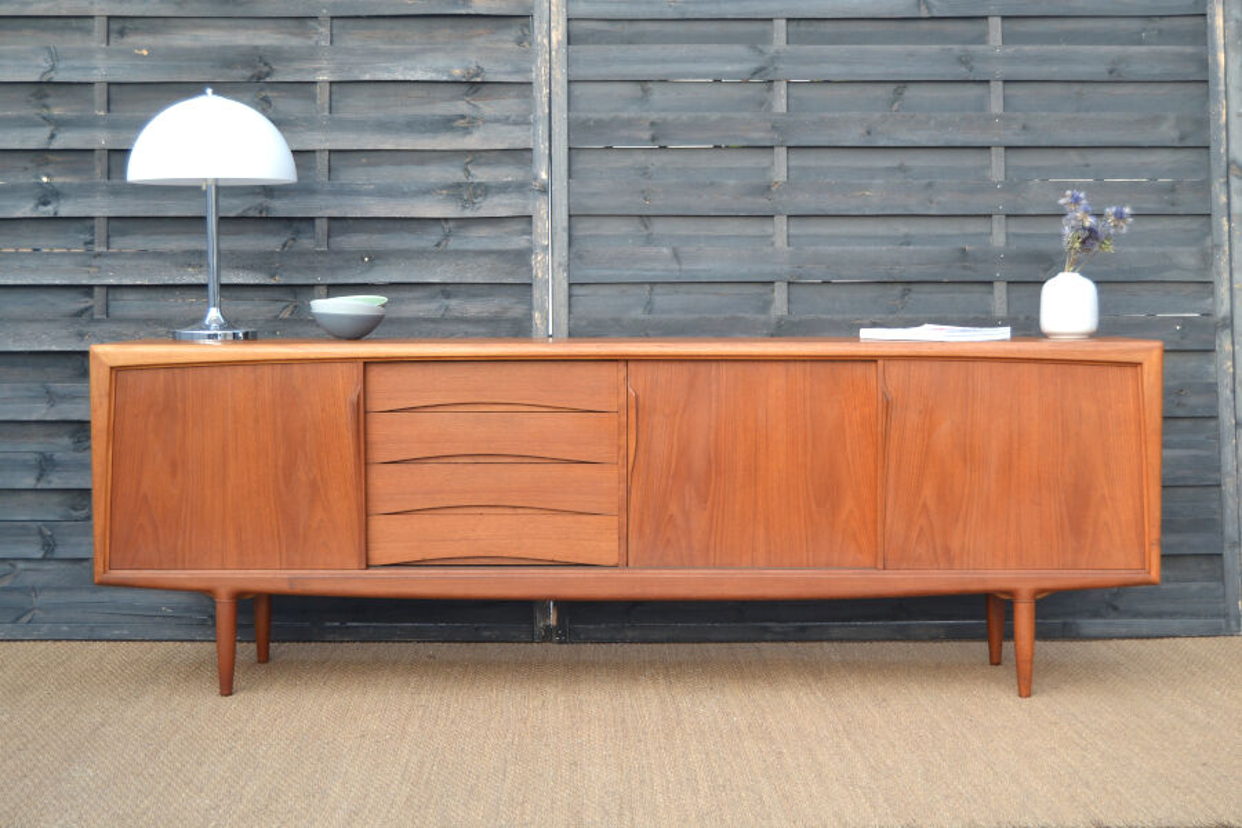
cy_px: 414
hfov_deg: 35.1
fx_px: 1966
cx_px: 621
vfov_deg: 23.8
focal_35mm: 57
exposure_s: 1/125
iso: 220
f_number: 5.6
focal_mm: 38
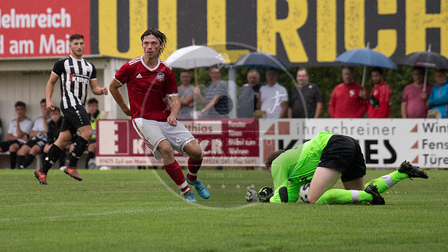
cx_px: 168
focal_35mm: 406
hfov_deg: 5.3
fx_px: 4822
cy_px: 87
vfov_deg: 3.0
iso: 1400
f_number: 5.6
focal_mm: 310
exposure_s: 1/1600
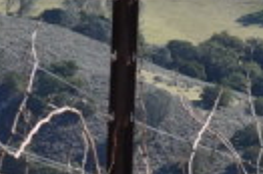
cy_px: 157
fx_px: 2598
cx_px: 383
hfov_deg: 5.7
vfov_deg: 3.8
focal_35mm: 356
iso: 200
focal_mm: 50
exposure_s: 1/320
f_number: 9
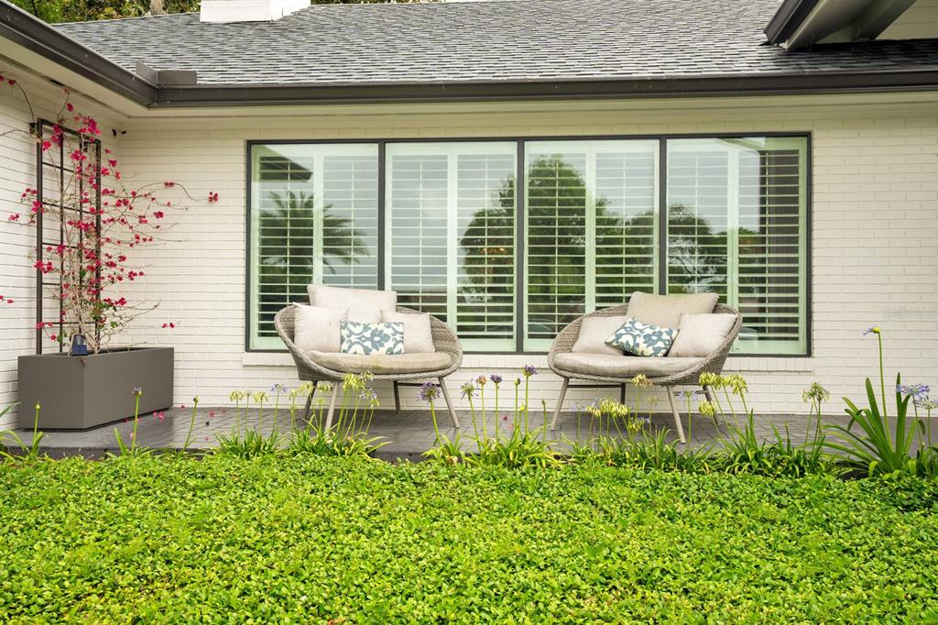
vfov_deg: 42.3
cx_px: 469
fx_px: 807
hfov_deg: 60.3
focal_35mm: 31
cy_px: 312
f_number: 5.6
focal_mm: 31
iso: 100
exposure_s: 1/100
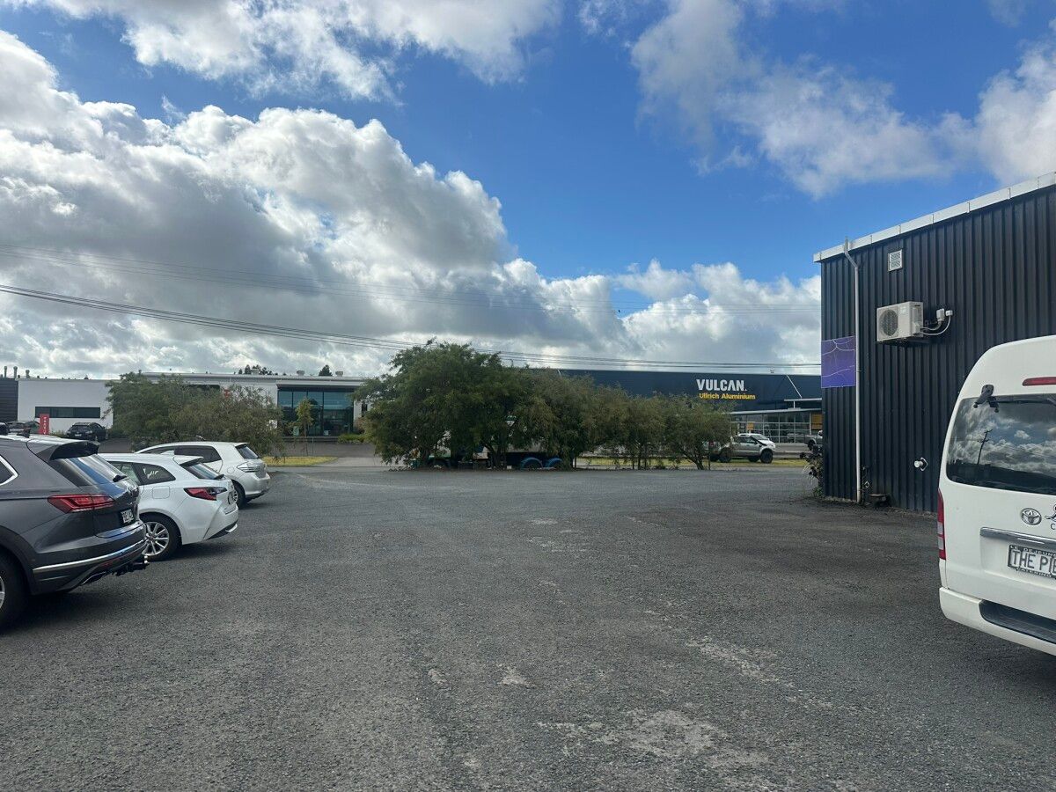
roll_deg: -2.0
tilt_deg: +4.5
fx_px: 732
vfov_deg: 56.8
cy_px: 396
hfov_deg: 71.6
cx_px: 528
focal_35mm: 24
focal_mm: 6.86
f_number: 1.78
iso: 80
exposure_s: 1/6623
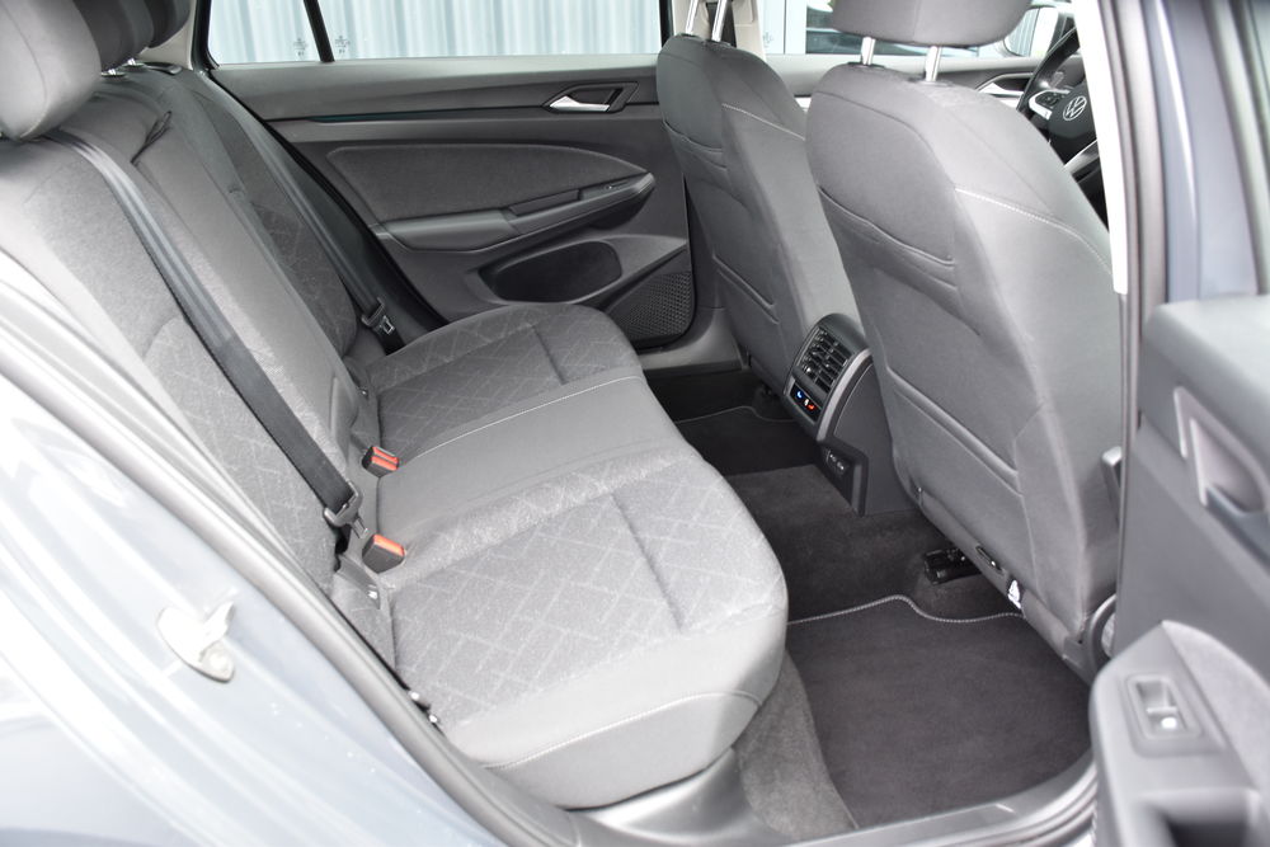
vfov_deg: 43.6
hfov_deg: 61.9
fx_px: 1058
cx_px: 635
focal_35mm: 30
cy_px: 424
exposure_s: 1/60
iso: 560
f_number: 4
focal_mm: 20
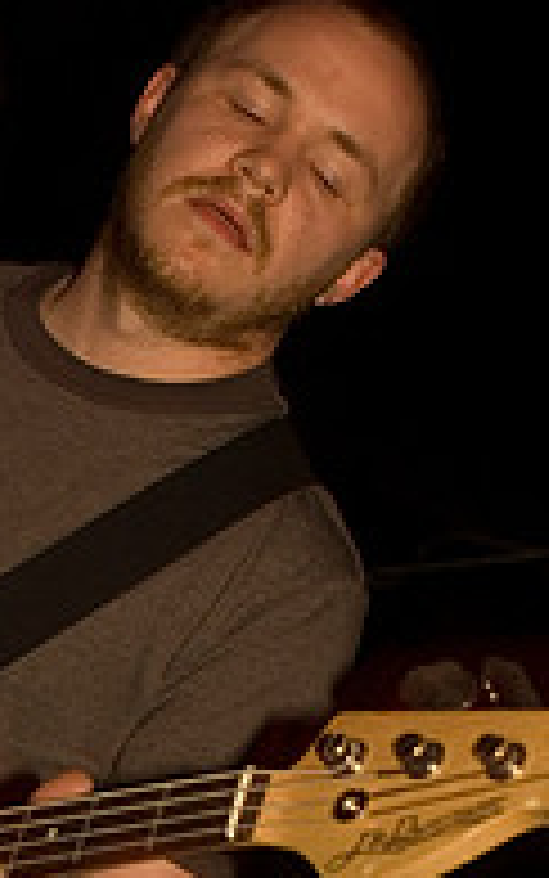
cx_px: 263
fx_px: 2946
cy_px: 855
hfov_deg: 10.6
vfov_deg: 16.6
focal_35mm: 123
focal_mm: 35
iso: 800
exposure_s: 1/20
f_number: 2.8
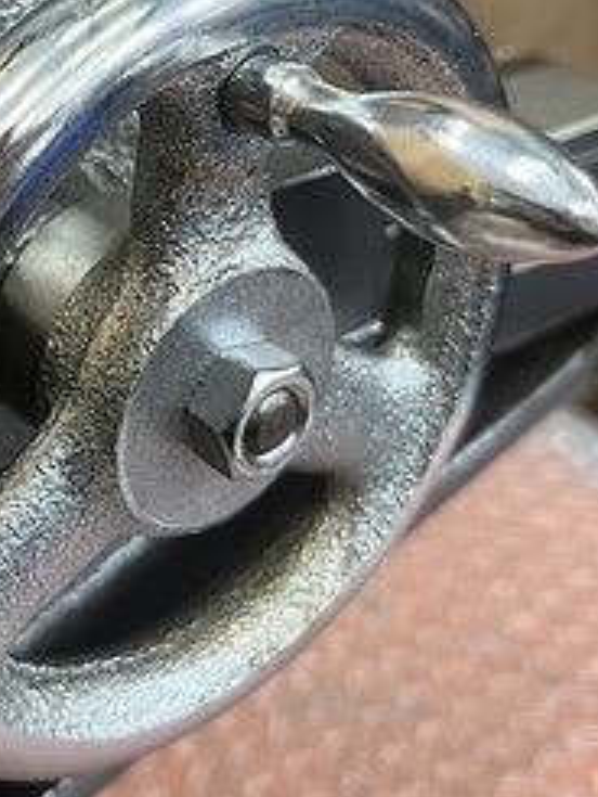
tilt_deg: -28.5
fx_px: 1565
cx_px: -26
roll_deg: -0.1
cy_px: 254
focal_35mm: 68
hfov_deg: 20.8
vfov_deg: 28.3
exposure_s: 1/60
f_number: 1.6
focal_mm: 5.1
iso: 250
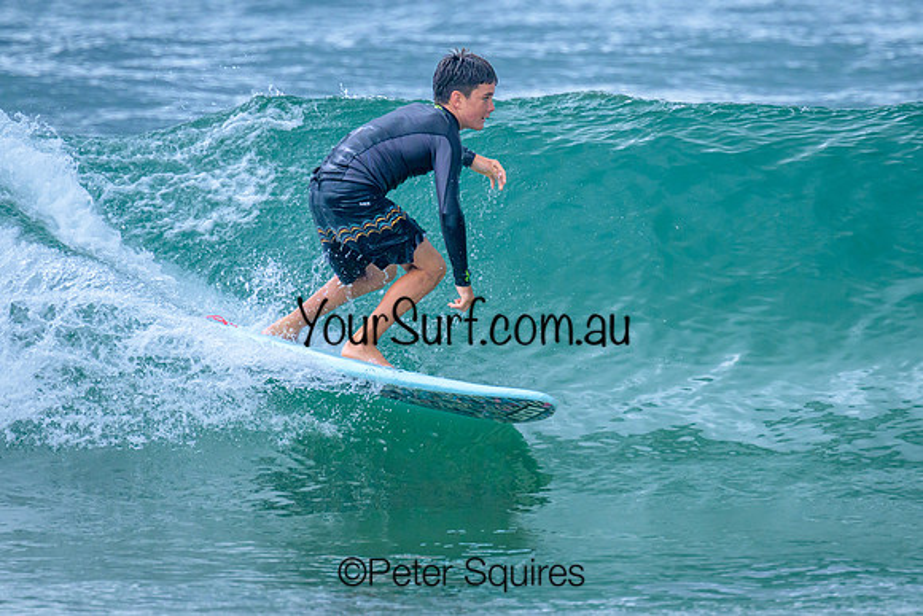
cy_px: 210
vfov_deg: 1.8
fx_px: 19681
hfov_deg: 2.7
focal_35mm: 767
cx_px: 529
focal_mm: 560
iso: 2000
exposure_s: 1/2000
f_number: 8
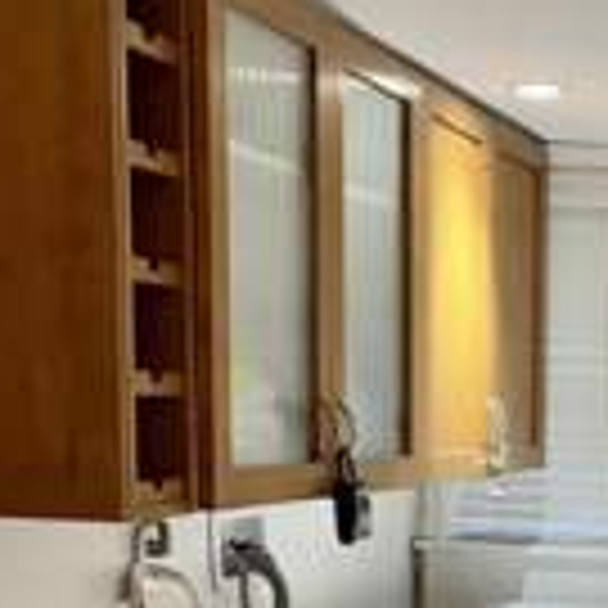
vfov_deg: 20.0
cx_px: 775
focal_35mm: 82
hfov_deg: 19.6
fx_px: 1629
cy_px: 698
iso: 200
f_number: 1.8
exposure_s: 1/60
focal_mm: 4.25
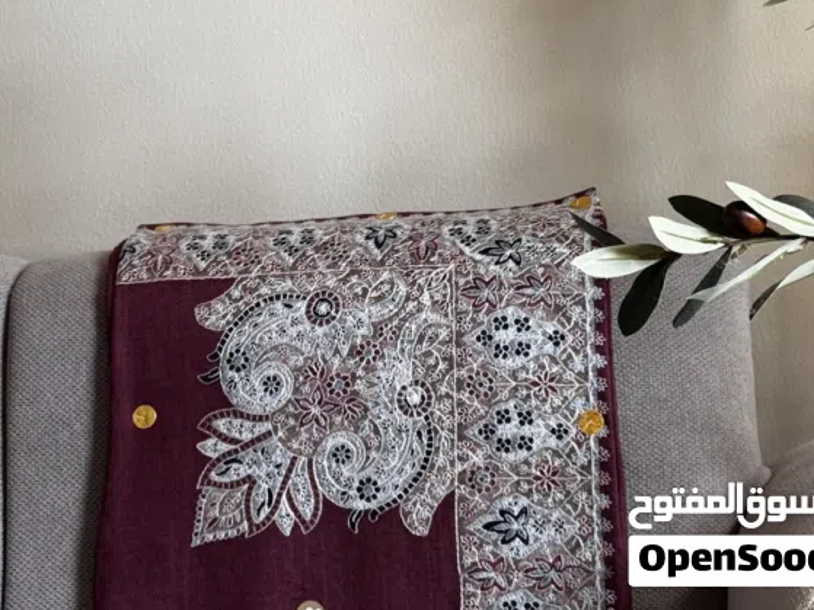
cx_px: 409
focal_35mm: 55
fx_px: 1293
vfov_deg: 26.5
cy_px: 272
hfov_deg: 34.9
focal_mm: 6.76
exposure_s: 1/60
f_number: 1.78
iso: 100
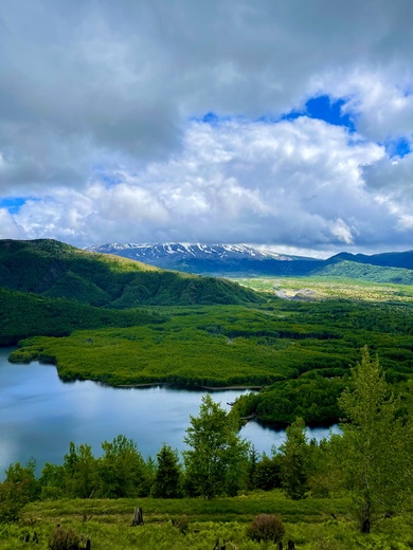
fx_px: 414
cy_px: 275
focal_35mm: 26
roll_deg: +0.2
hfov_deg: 53.1
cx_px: 206
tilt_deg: +1.0
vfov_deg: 67.3
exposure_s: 1/5376
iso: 32
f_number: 1.6
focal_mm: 5.1
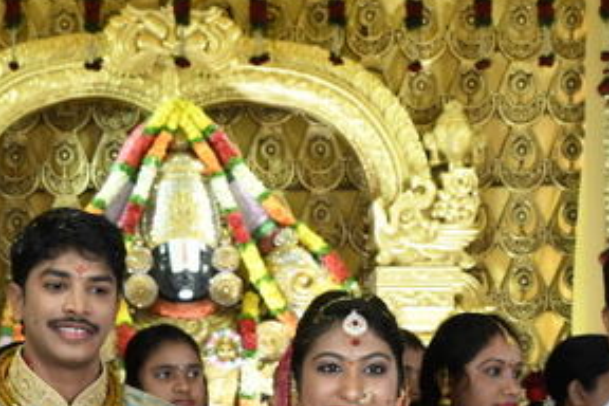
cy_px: 483
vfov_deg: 9.3
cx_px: 190
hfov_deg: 14.0
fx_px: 2470
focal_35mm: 146
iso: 1600
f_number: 6.3
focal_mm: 40
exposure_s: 1/125
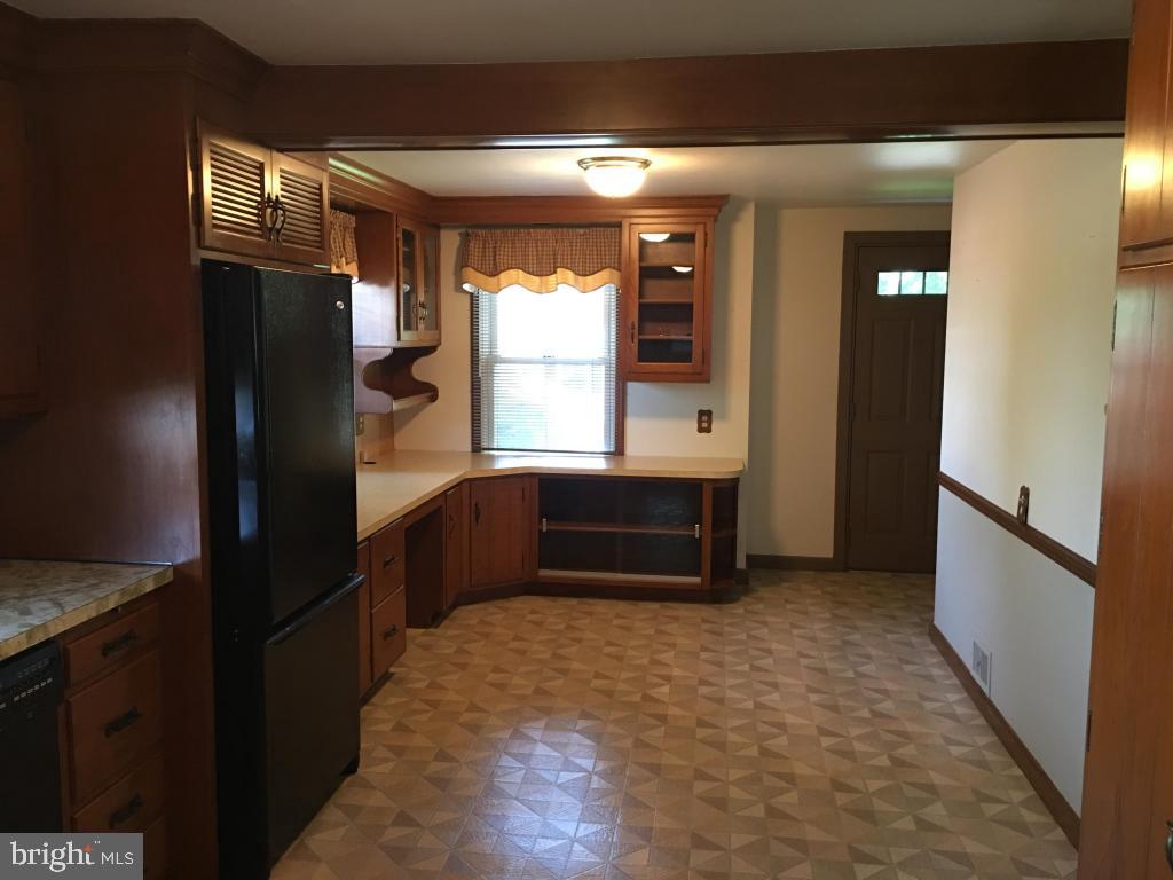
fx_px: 983
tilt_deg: -5.6
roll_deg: +0.2
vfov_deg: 48.2
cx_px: 586
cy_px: 440
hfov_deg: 61.7
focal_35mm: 29
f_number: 2.2
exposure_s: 1/10
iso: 80
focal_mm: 4.15
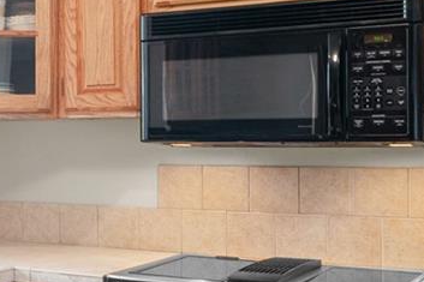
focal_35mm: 77
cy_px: 127
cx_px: -163
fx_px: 906
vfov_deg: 17.7
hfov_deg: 22.7
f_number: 8
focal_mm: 17
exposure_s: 1/3
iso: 400
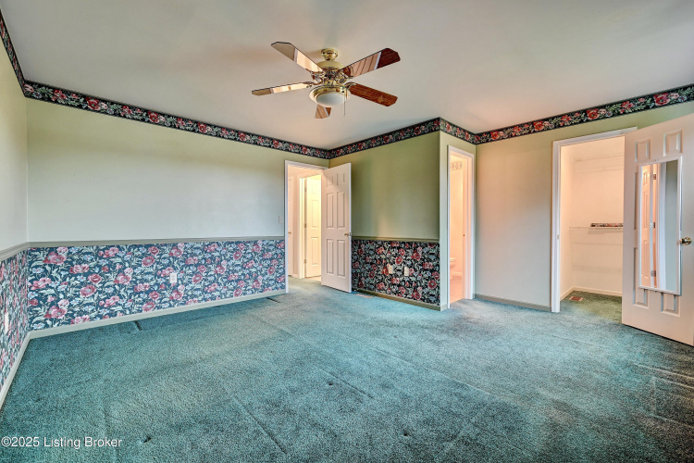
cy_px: 232
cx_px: 347
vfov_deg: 77.3
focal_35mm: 15
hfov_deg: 100.4
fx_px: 289
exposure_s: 1.6
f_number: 8
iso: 250
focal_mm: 15
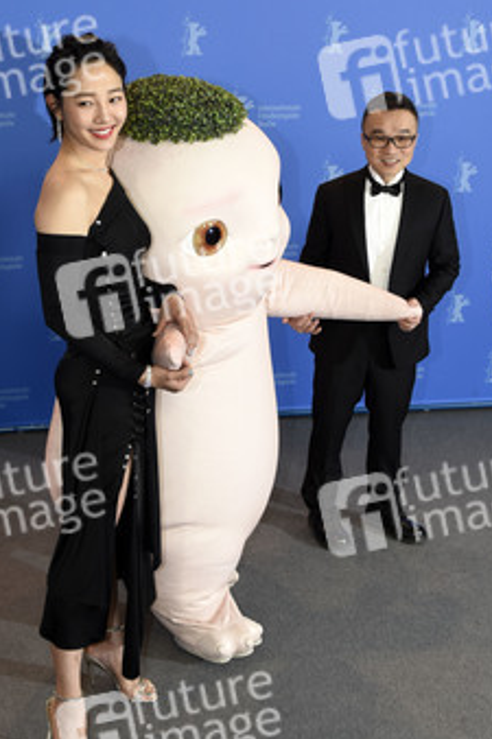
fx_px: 800
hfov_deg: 34.2
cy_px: 396
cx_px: 232
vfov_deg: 49.5
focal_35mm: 39
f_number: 5
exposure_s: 1/160
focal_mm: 22
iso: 640
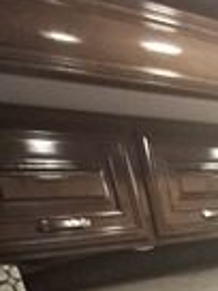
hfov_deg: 26.9
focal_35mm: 47
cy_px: 417
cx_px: 269
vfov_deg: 28.8
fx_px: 395
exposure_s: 1/24
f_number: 2.2
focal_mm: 1.64
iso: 250
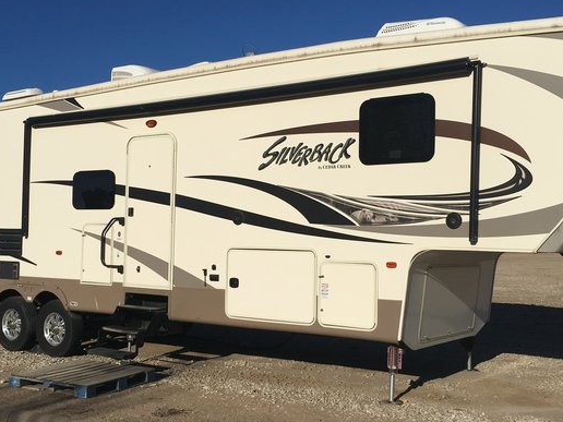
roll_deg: -1.2
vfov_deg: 32.2
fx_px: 732
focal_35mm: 45
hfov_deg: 42.1
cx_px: 274
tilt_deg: +1.2
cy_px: 226
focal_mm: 4.15
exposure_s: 1/5495
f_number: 2.2
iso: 25
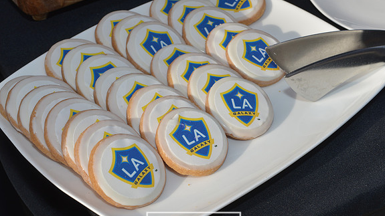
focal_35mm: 74
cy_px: 121
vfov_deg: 16.3
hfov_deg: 28.6
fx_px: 755
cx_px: 194
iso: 200
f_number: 13
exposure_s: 1/200
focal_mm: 70
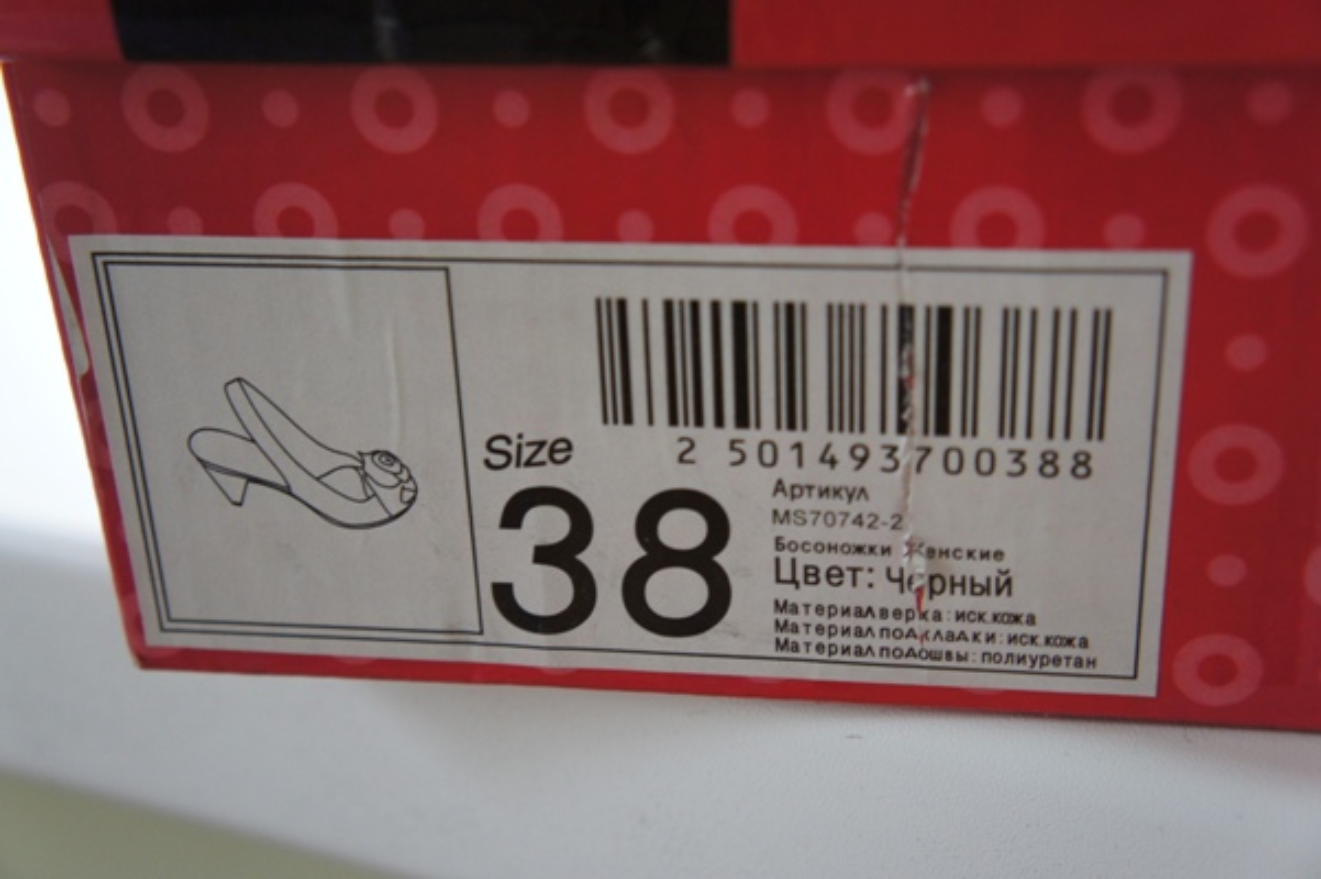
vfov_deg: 28.0
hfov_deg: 41.1
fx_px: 1760
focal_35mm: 48
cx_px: 660
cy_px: 440
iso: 1000
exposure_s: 1/50
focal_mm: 32
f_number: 4.5
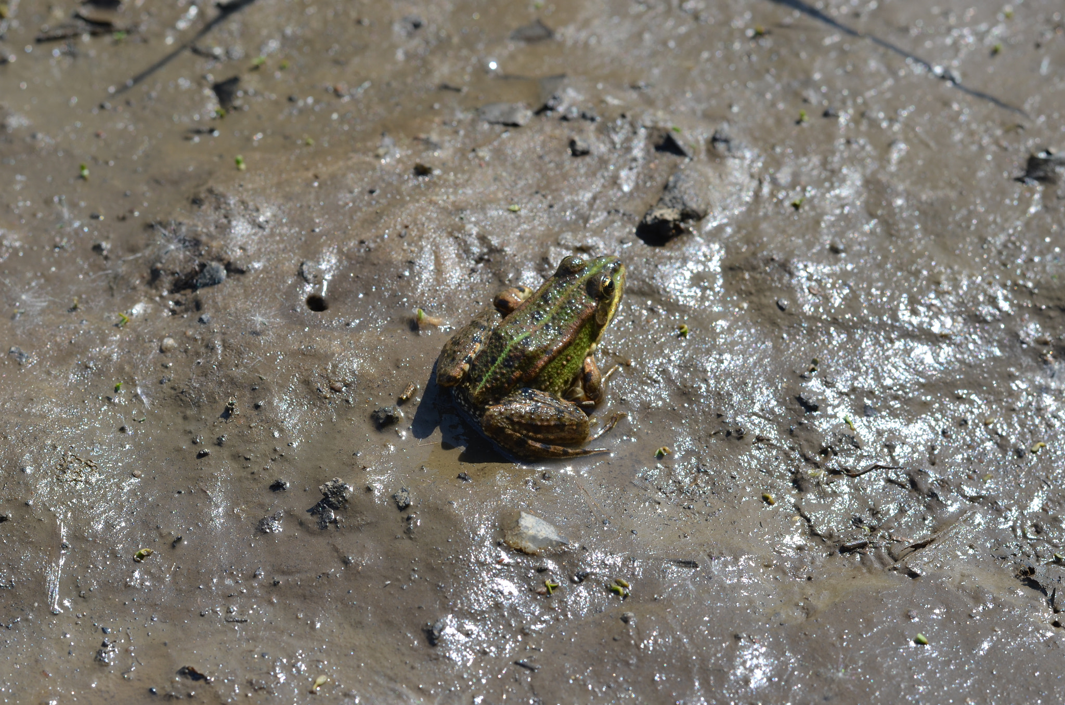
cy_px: 352
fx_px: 2214
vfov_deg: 18.1
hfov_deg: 27.0
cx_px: 532
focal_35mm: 75
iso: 100
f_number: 8
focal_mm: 50
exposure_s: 1/250
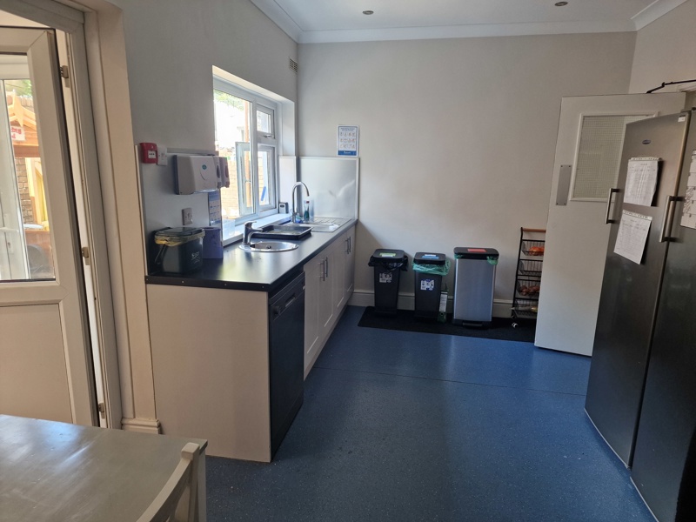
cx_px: 348
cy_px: 261
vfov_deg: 58.9
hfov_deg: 73.9
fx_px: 462
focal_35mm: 23
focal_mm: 6.4
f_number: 1.8
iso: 160
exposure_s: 1/100
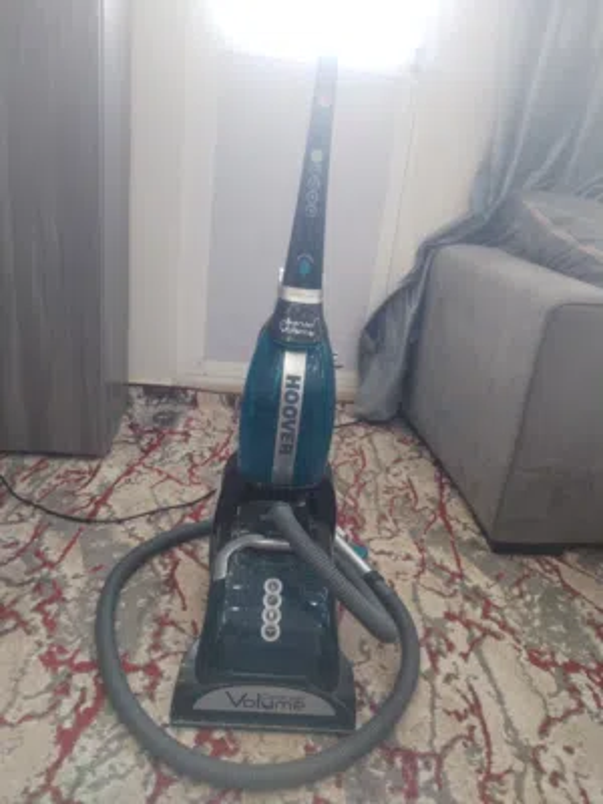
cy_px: 402
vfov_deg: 61.7
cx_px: 302
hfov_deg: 48.2
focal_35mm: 29
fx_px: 674
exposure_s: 1/33.3
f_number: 1.8
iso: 222
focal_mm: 4.75
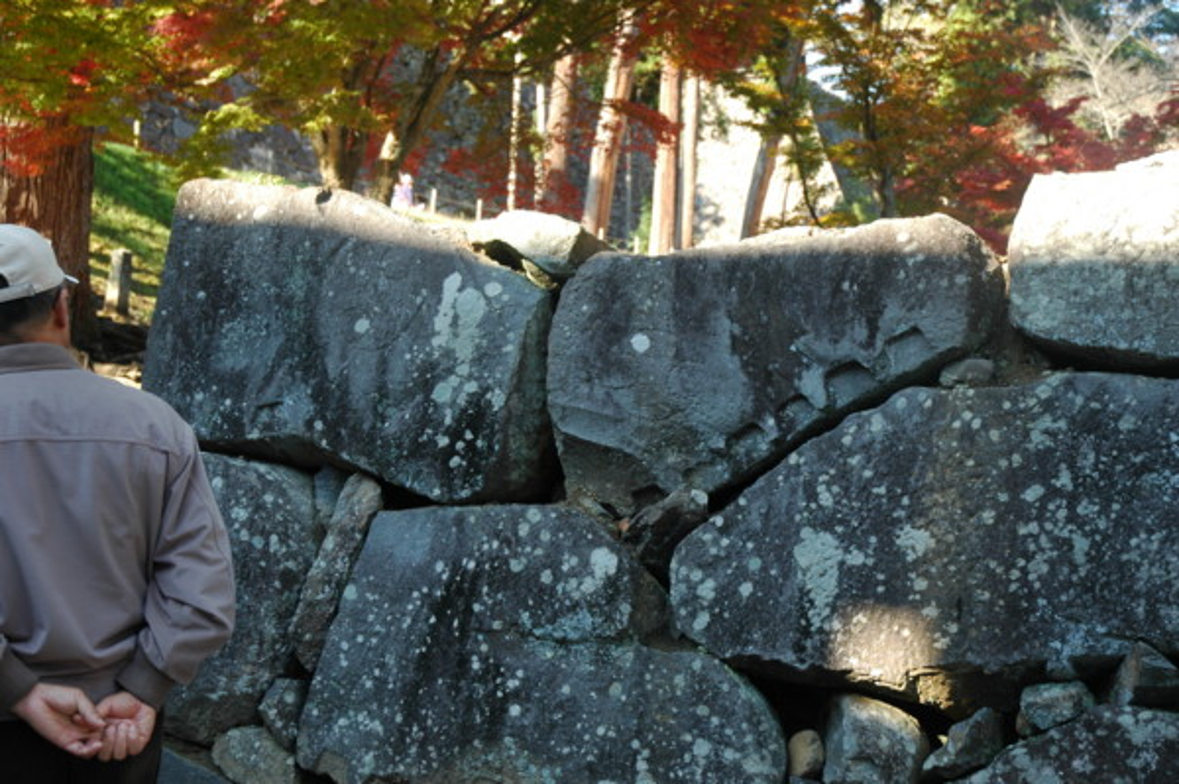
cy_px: 392
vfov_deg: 25.7
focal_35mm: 52
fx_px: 1718
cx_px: 590
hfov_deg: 37.9
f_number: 4.5
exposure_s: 1/125
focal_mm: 35
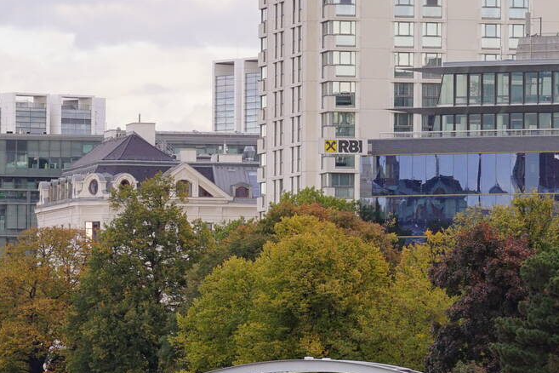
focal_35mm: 343
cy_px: 367
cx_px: 339
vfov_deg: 4.0
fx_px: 5326
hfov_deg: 6.0
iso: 320
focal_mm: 88
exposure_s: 1/100
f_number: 11
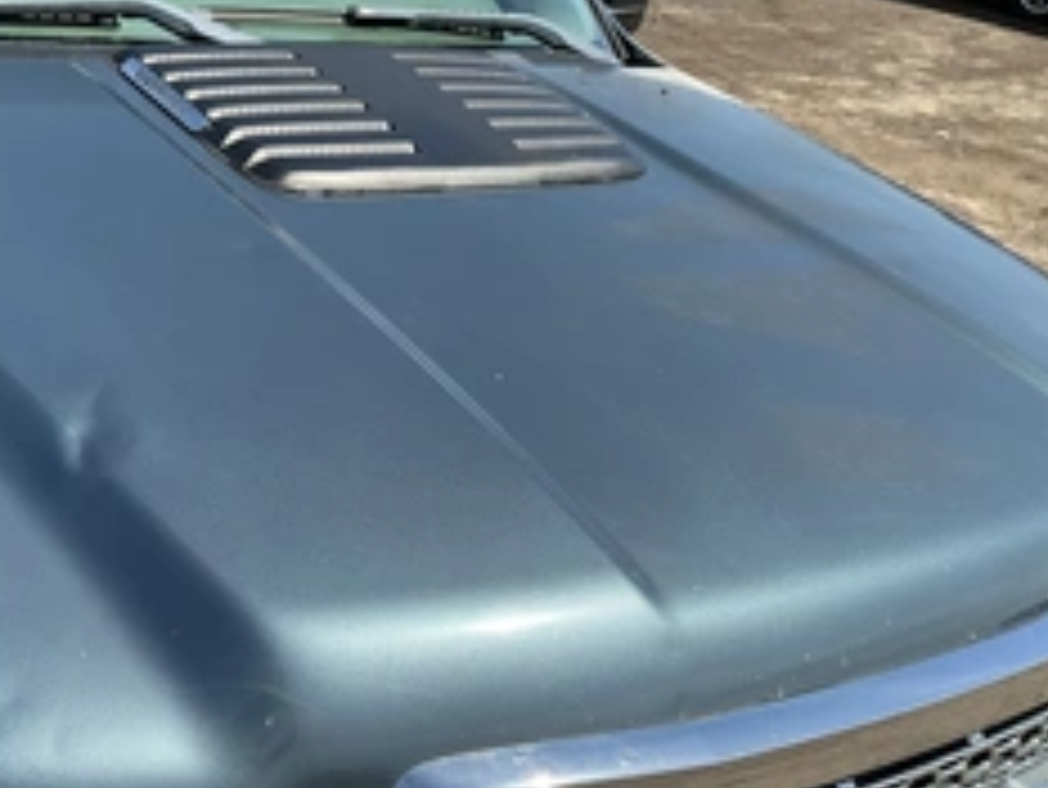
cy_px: 432
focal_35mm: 48
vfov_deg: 30.3
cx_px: 369
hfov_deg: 39.3
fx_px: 1454
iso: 25
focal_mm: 3
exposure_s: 1/1377
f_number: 1.8
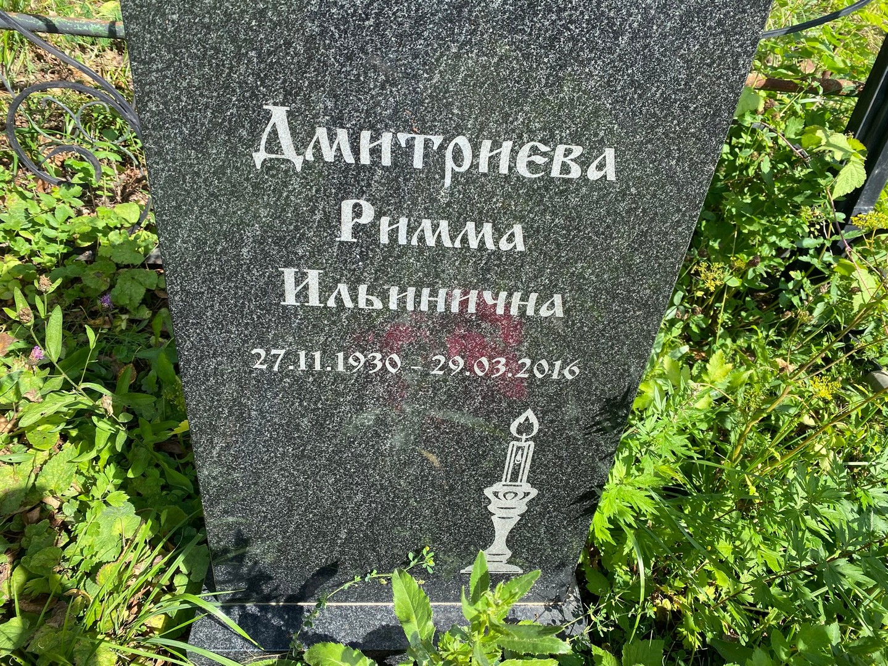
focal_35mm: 26
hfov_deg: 67.3
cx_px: 444
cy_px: 333
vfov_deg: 53.1
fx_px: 667
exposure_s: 1/788
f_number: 1.8
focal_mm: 4.25
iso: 32
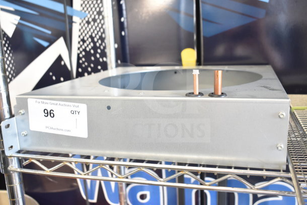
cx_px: 154
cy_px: 102
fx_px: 307
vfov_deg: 36.9
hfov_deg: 53.1
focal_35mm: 36
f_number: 4
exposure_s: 1/40
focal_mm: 24
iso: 1400
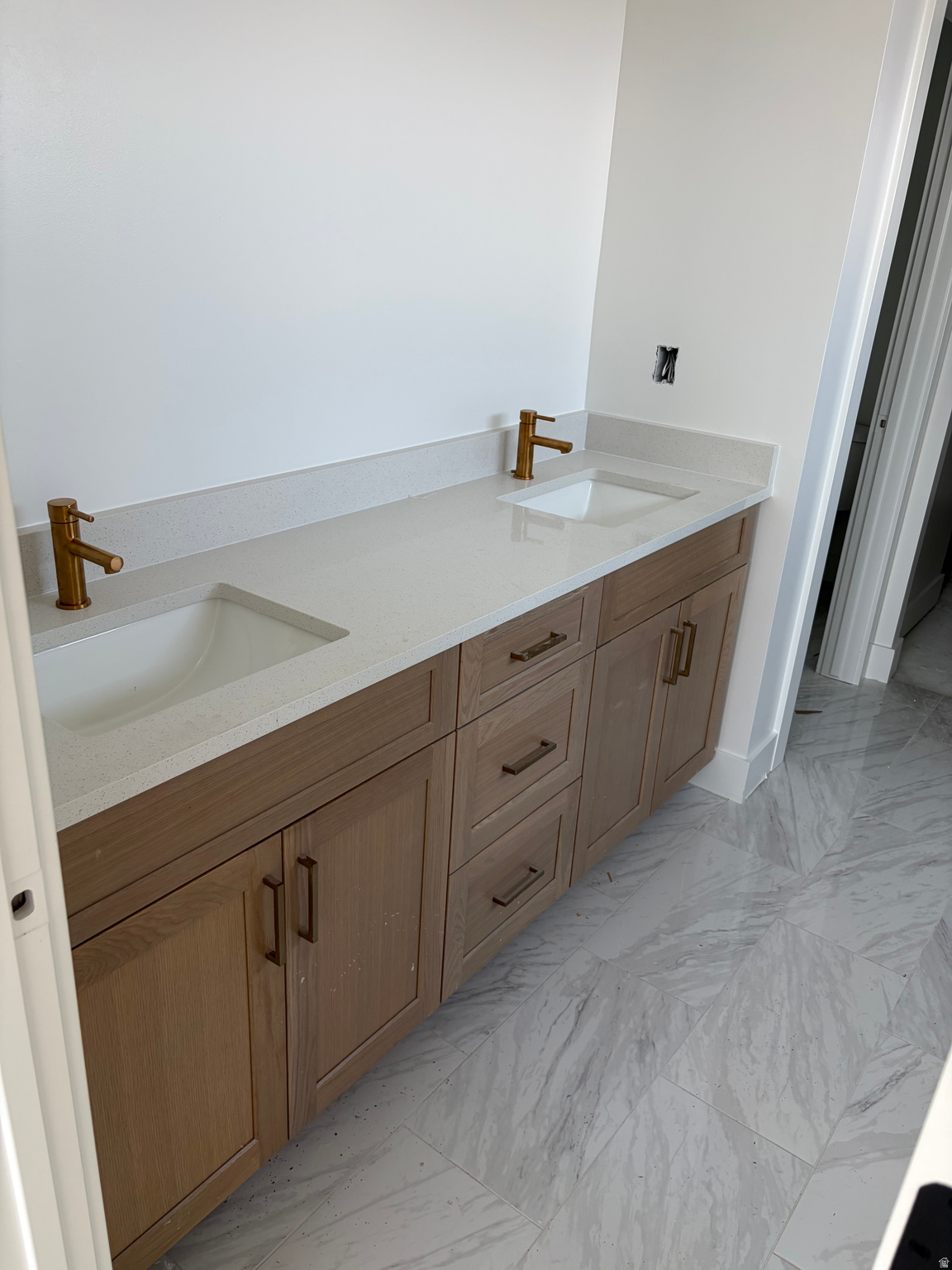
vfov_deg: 67.3
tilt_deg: -22.9
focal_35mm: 26
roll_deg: -3.7
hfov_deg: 53.1
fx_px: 953
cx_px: 476
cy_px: 635
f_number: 1.6
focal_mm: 5.96
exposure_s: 1/121
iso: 40
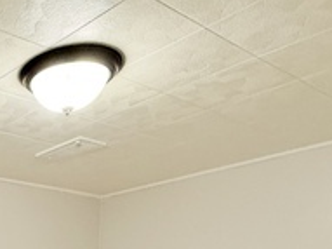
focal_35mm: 49
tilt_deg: -7.9
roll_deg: +0.7
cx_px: -81
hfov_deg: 31.6
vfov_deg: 23.5
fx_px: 470
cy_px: 378
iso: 500
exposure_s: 1/120
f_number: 2.2
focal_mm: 2.22
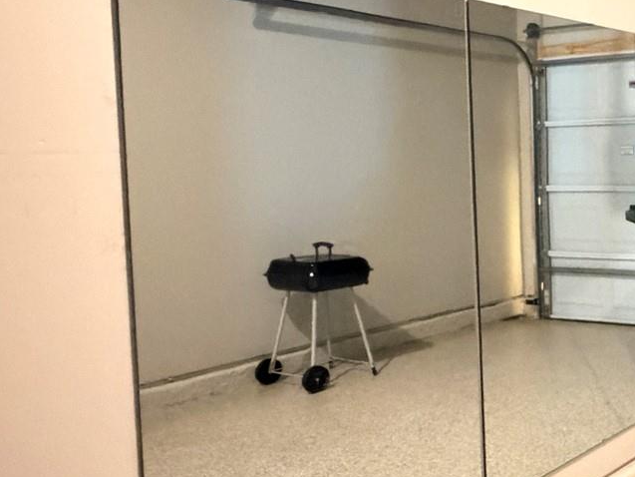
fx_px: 826
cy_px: 187
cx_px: 765
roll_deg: +0.8
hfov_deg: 33.9
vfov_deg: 32.1
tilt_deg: -3.4
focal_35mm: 45
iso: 2000
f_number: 2.2
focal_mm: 2.22
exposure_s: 1/30
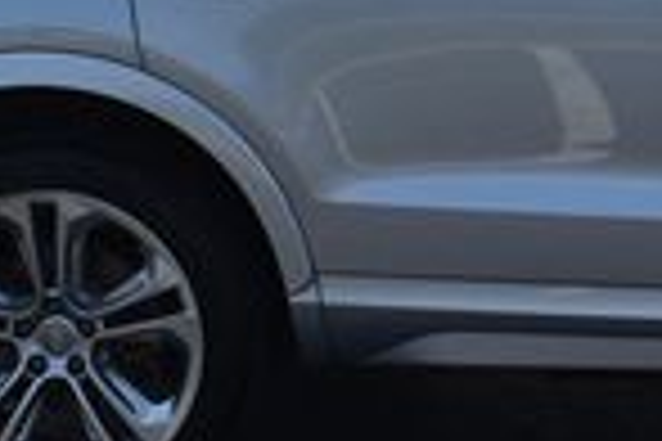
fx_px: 2648
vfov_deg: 9.4
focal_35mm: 144
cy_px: -137
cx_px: 896
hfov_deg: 13.6
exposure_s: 1/320
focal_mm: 22
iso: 100
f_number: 9
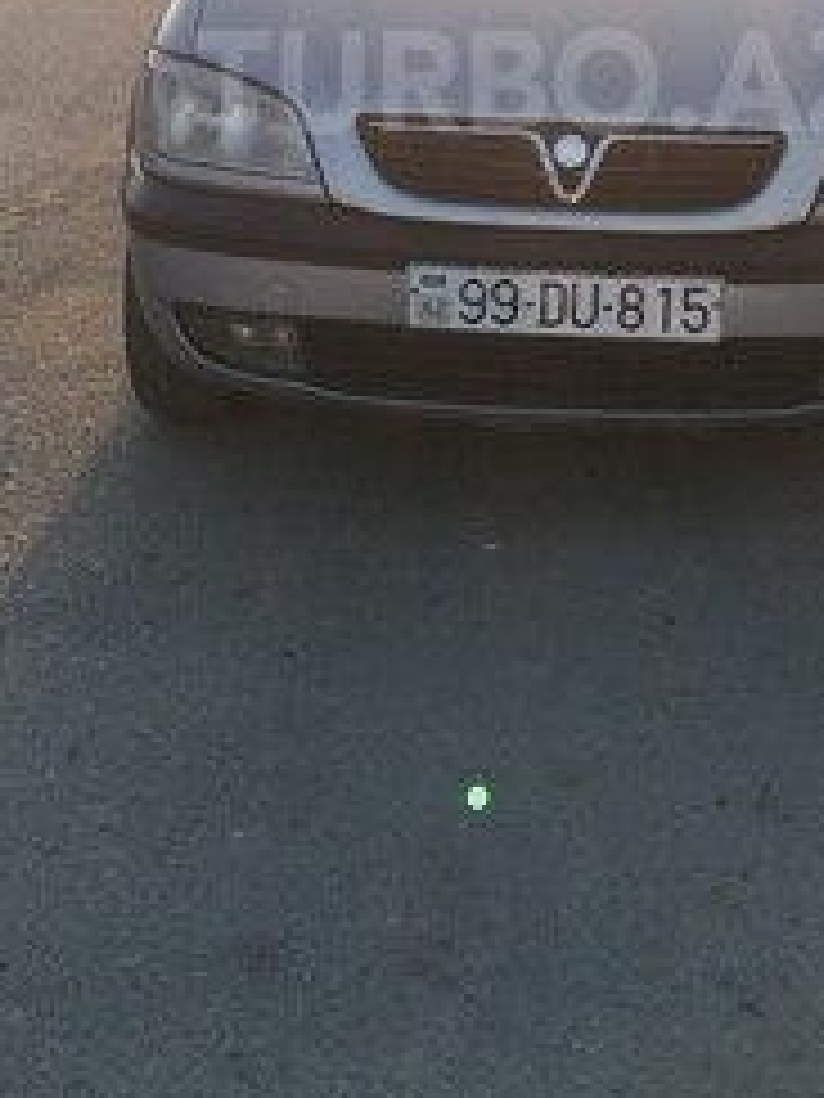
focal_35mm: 59
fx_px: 1873
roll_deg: +1.1
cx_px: 540
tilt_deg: -13.5
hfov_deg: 24.7
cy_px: 81
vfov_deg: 31.0
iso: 32
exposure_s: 1/622
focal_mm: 4.15
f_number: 2.2
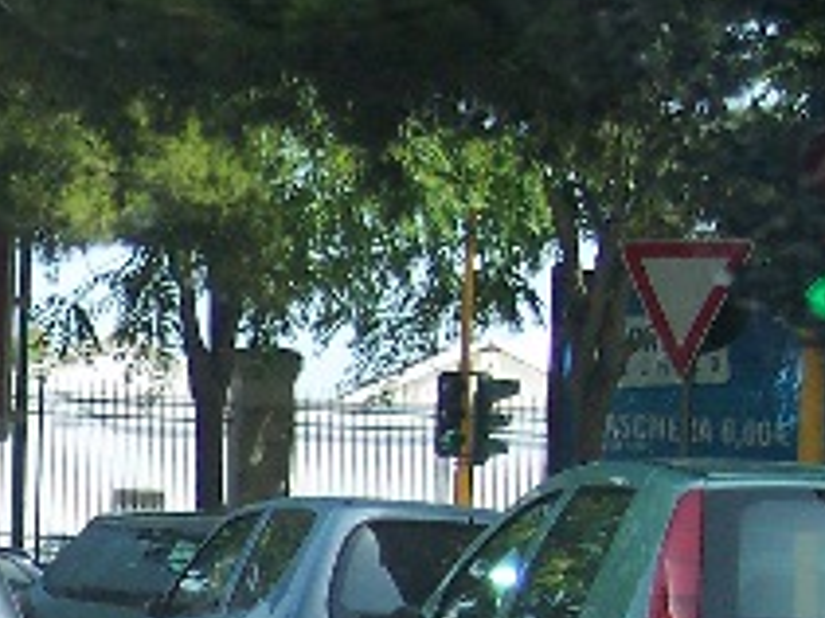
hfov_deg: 12.9
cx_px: -454
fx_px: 3430
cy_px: 657
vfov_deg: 10.2
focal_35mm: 144
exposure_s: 1/700
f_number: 2.8
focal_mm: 8
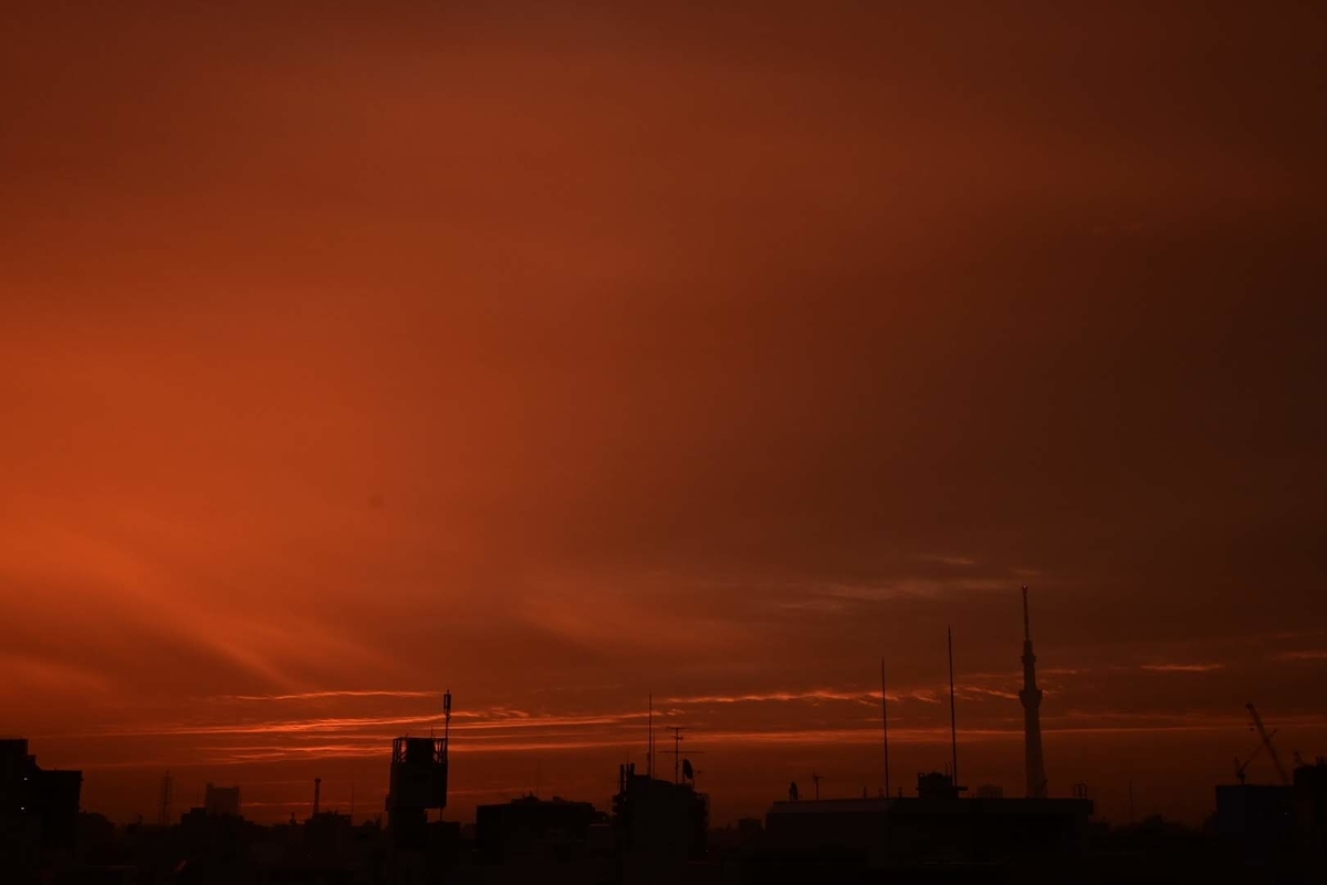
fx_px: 1465
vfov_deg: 33.6
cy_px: 442
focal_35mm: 40
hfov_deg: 48.7
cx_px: 664
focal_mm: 26.5
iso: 500
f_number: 10
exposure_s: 1/125
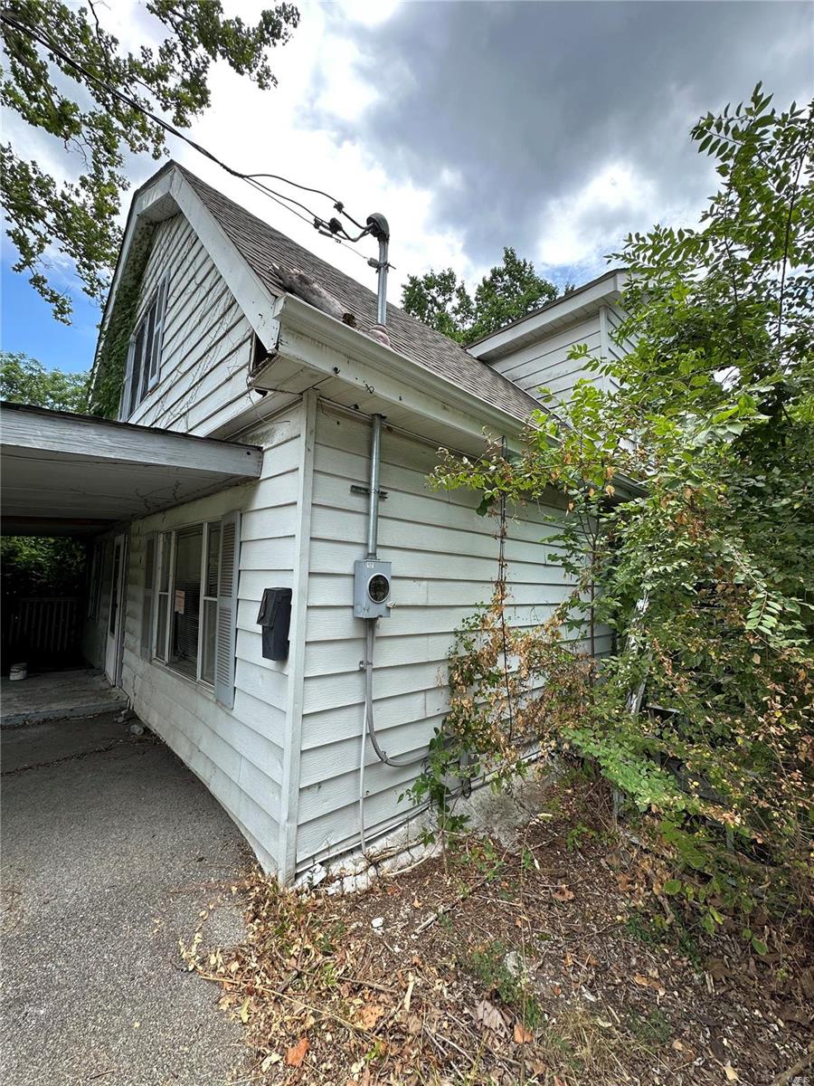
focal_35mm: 14
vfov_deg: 102.1
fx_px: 439
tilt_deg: +4.4
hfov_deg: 85.7
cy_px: 543
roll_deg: -3.1
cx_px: 407
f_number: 2.2
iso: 40
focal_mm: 2.22
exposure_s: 1/525
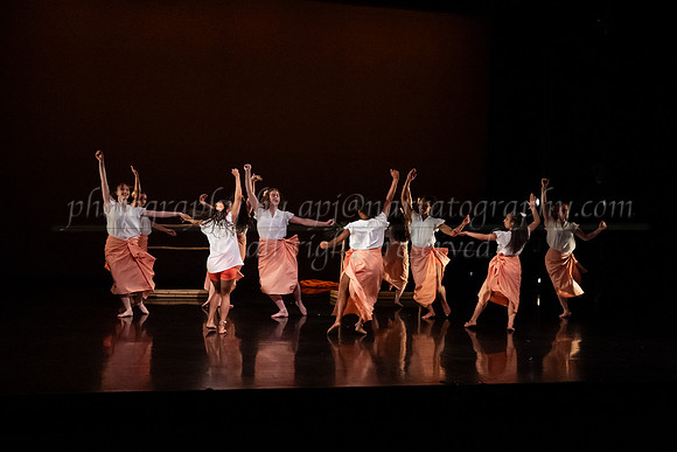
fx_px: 972
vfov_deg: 26.2
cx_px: 363
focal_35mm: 52
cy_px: 226
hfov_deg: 38.4
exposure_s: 1/400
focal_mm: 40
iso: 4000
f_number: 4
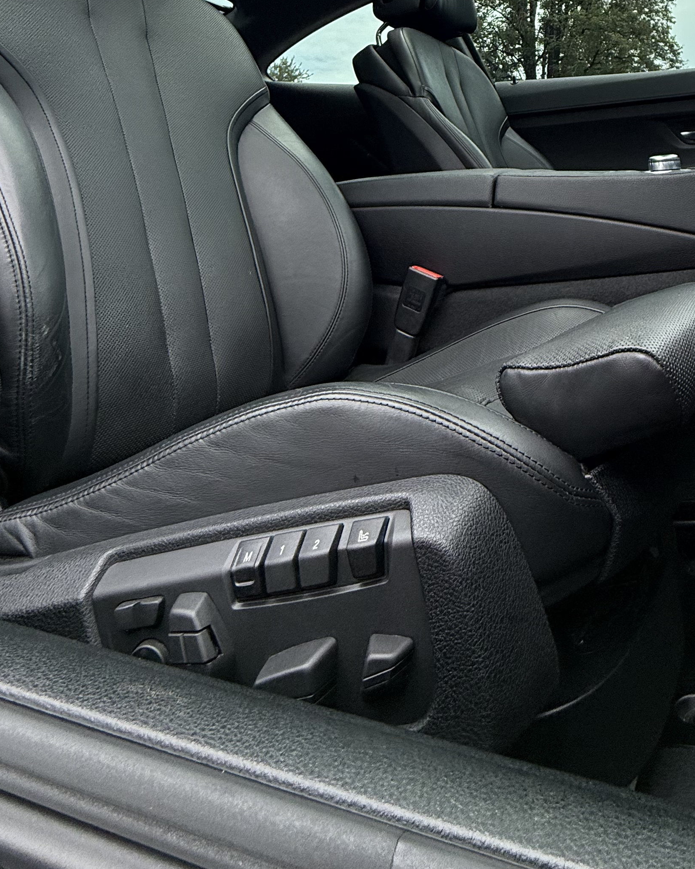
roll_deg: +1.6
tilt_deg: +17.6
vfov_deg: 52.8
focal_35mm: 27
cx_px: 524
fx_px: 694
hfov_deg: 50.9
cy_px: 29
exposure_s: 1/498
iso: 64
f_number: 2.2
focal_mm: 2.22
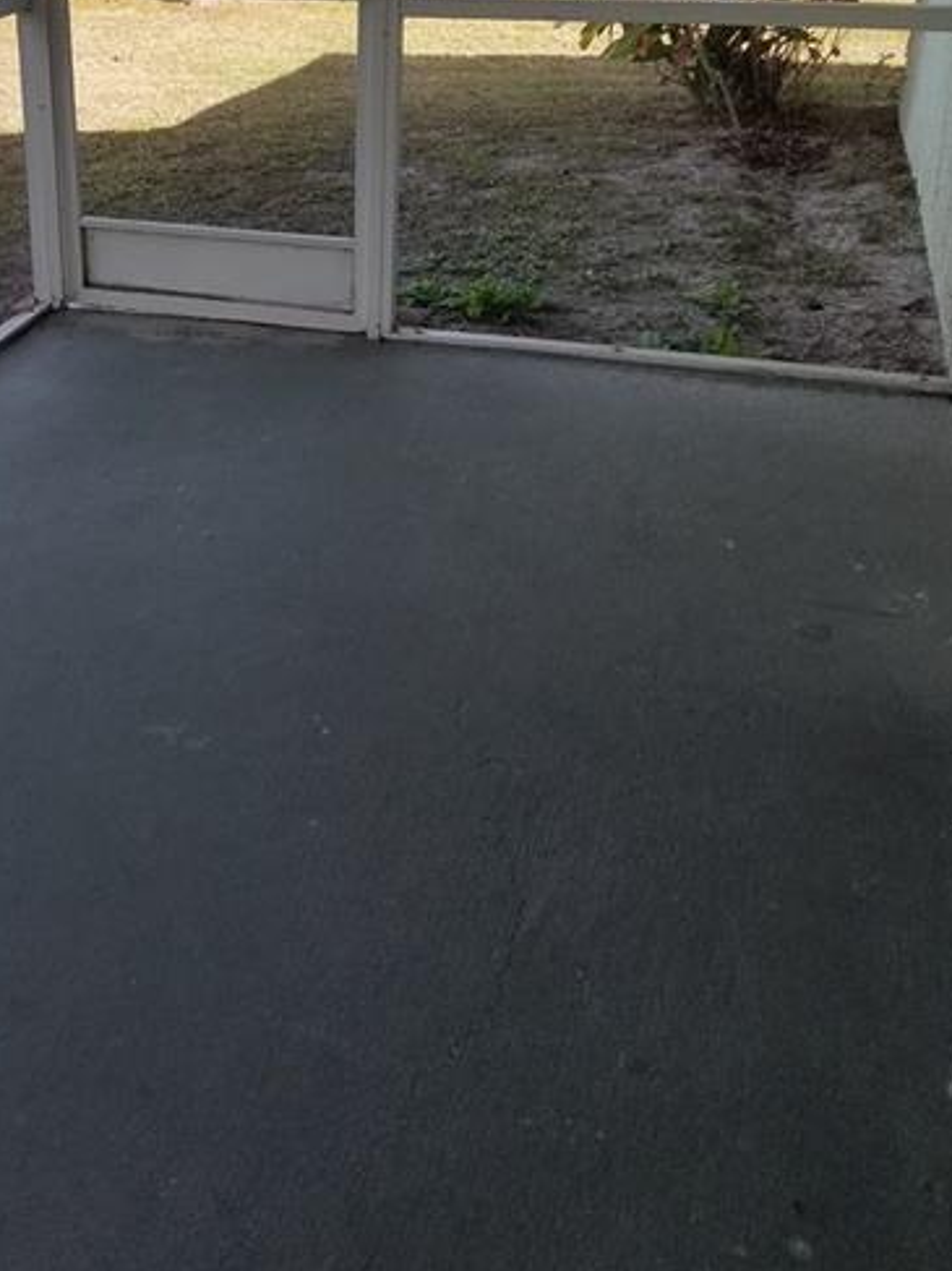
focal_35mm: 41
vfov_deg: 44.3
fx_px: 1504
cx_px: 261
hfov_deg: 34.5
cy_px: 316
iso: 50
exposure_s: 1/728
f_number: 1.7
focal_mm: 4.2
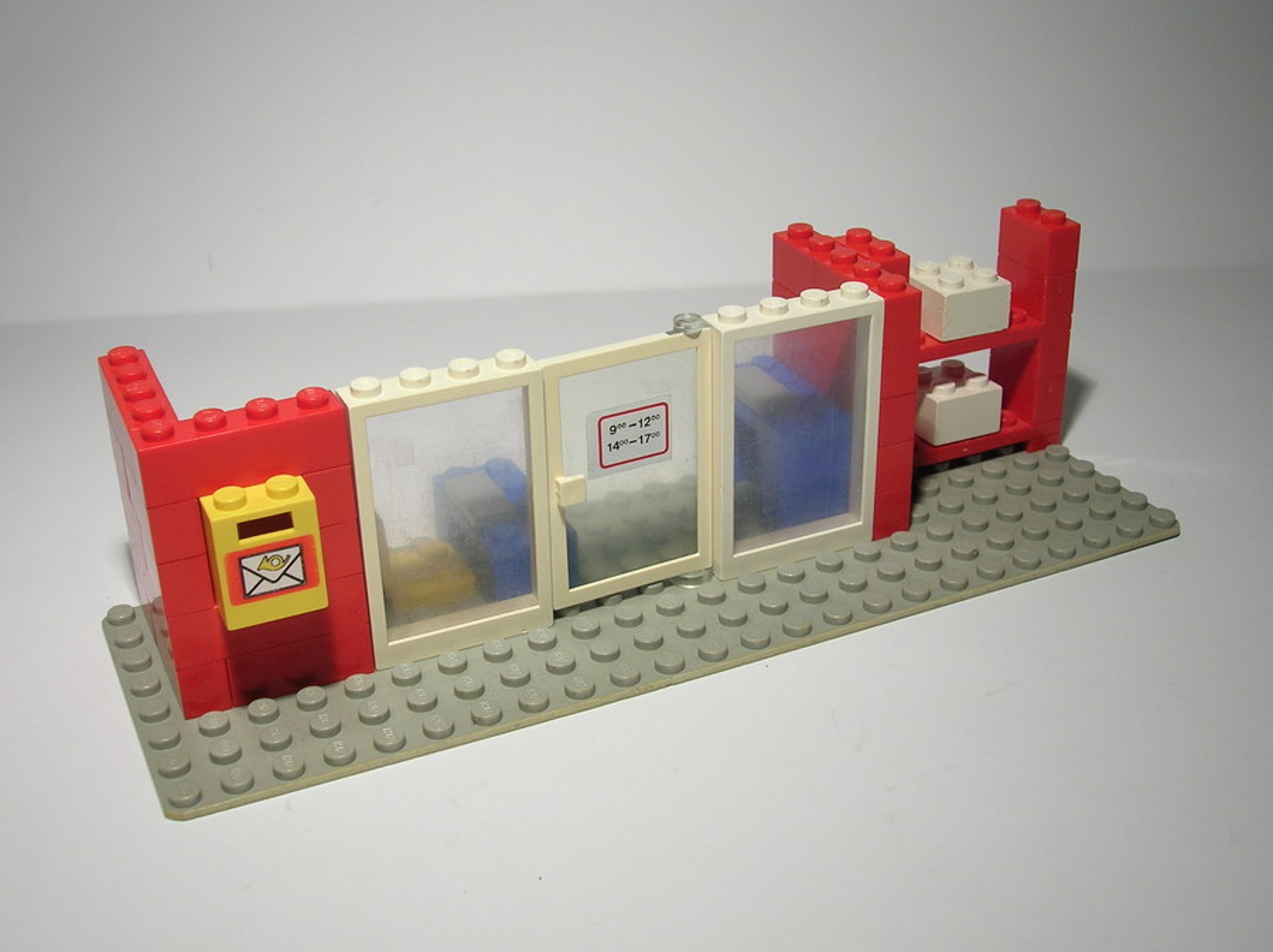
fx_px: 1543
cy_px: 476
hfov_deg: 44.8
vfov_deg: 34.3
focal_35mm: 42
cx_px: 636
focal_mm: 7
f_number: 3.1
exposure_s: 1/26.1
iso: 50
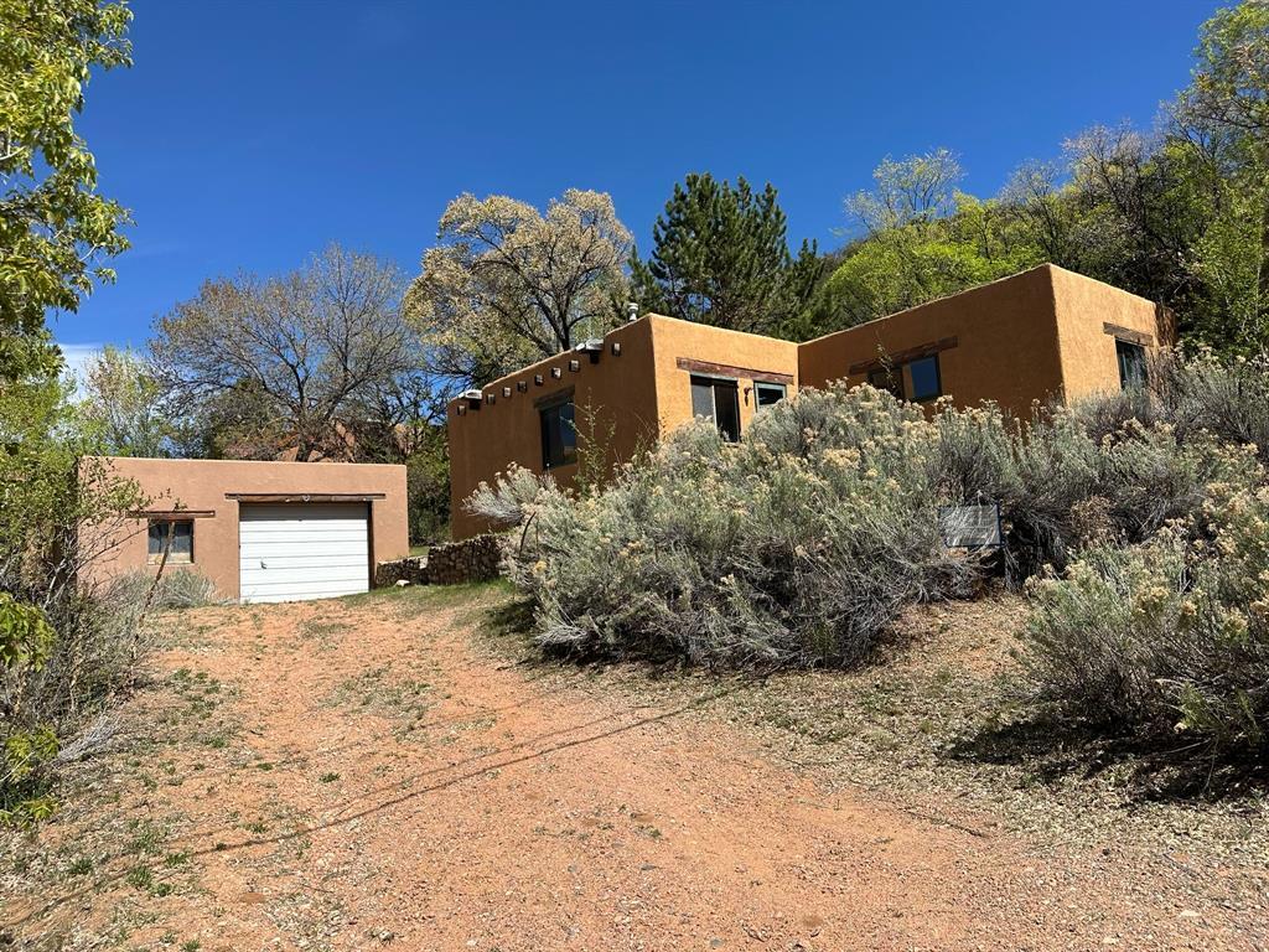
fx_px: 880
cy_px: 476
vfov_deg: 56.8
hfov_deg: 71.6
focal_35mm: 24
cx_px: 634
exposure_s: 1/4348
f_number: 1.78
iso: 80
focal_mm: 6.86
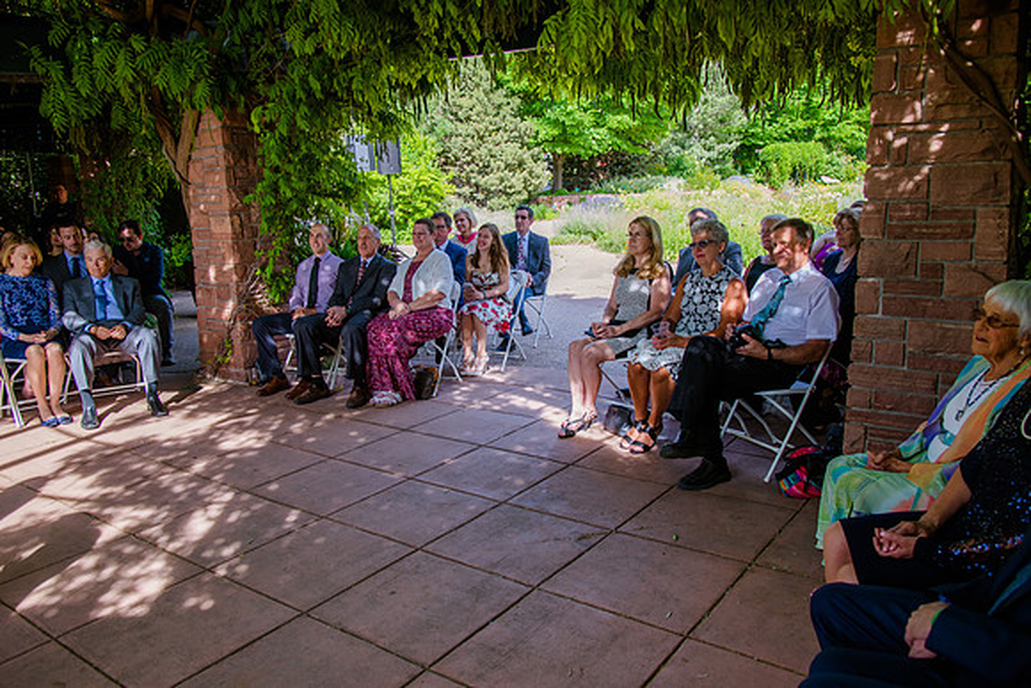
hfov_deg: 72.4
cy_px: 344
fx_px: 704
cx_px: 509
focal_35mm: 25
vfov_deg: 52.1
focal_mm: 24
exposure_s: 1/125
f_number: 5
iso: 200
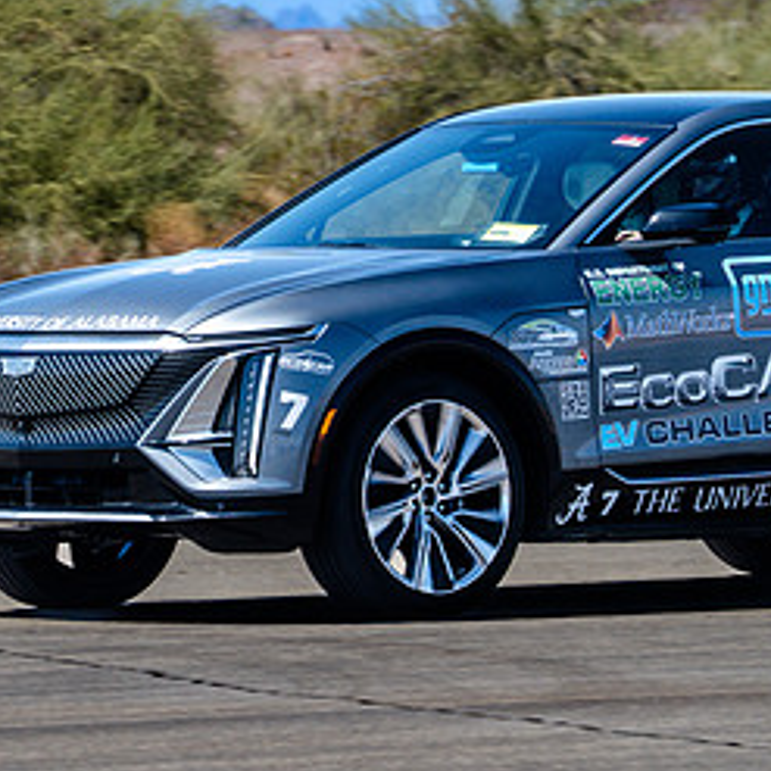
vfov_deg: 3.6
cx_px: 229
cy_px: 141
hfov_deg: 3.6
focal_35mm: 489
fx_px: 12322
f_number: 8
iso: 200
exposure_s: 1/500
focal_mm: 198
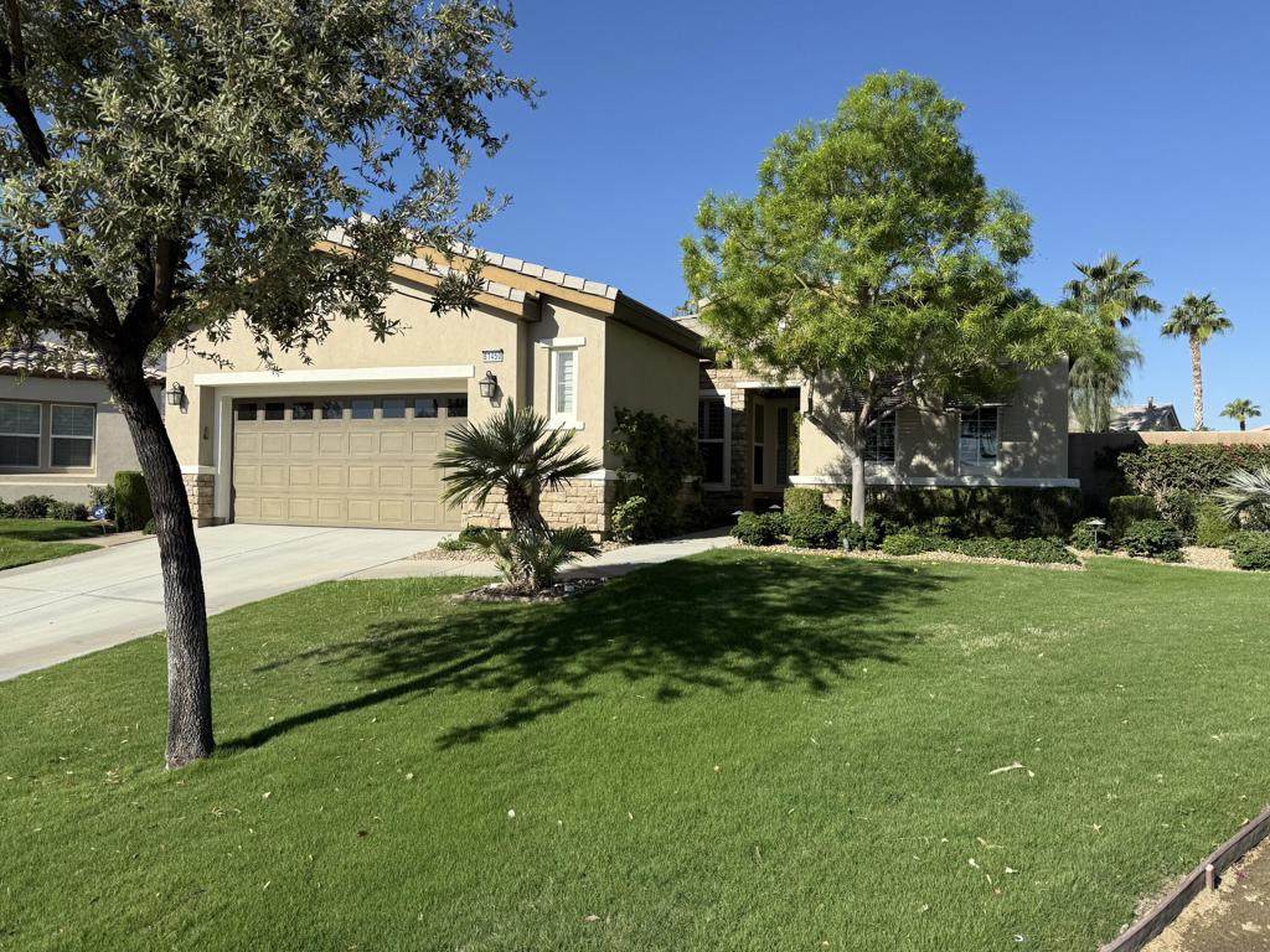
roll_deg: -0.5
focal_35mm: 24
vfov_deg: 56.8
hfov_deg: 71.6
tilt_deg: +1.0
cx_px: 635
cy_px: 476
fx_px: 881
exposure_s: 1/5319
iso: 80
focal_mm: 6.76
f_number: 1.78
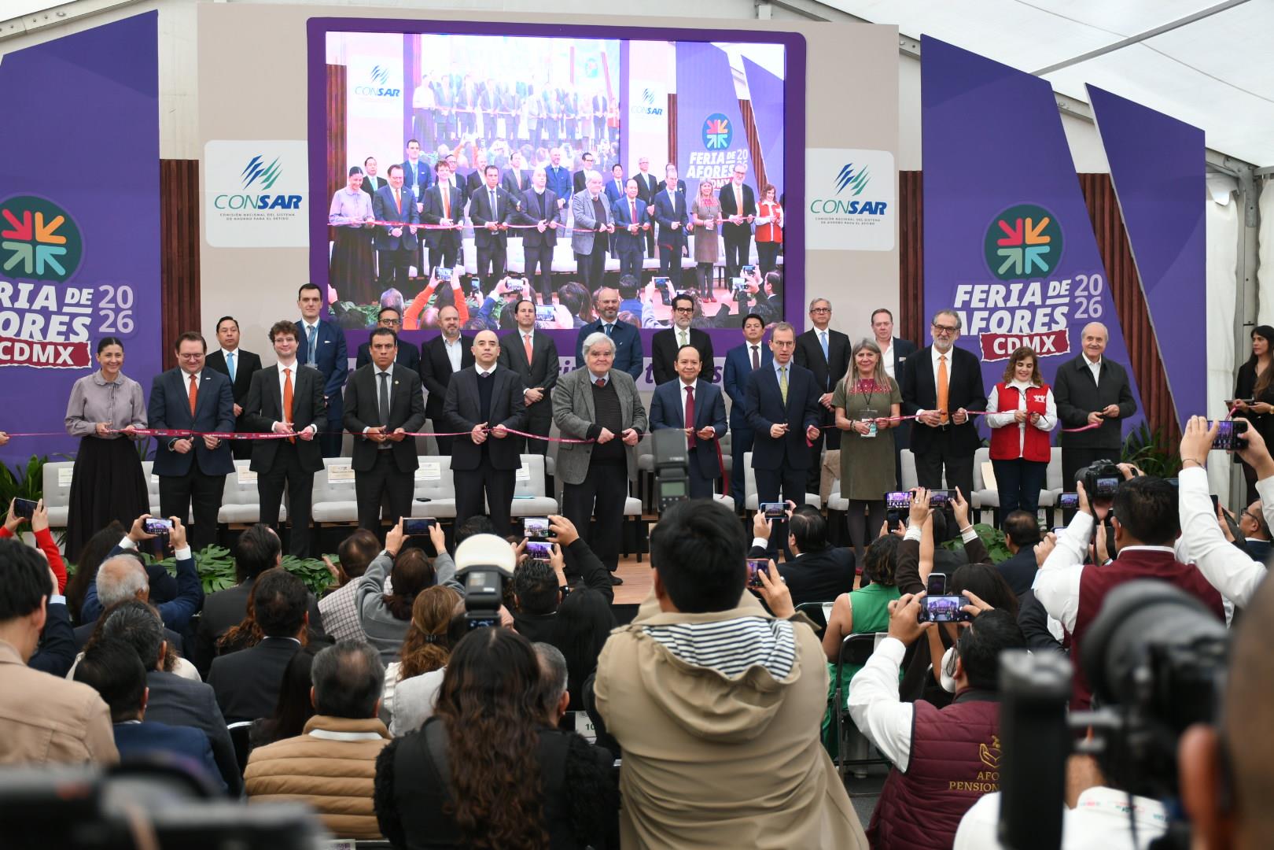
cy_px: 425
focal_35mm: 52
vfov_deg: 26.0
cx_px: 637
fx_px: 1840
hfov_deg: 38.2
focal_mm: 35
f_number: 4.2
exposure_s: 1/100
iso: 320
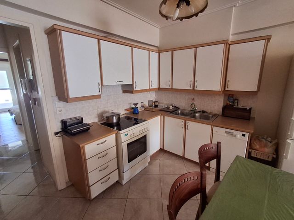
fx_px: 136
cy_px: 110
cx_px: 147
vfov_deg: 78.1
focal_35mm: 16
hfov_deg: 94.5
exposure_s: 1/50
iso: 200
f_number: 2.2
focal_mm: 1.64
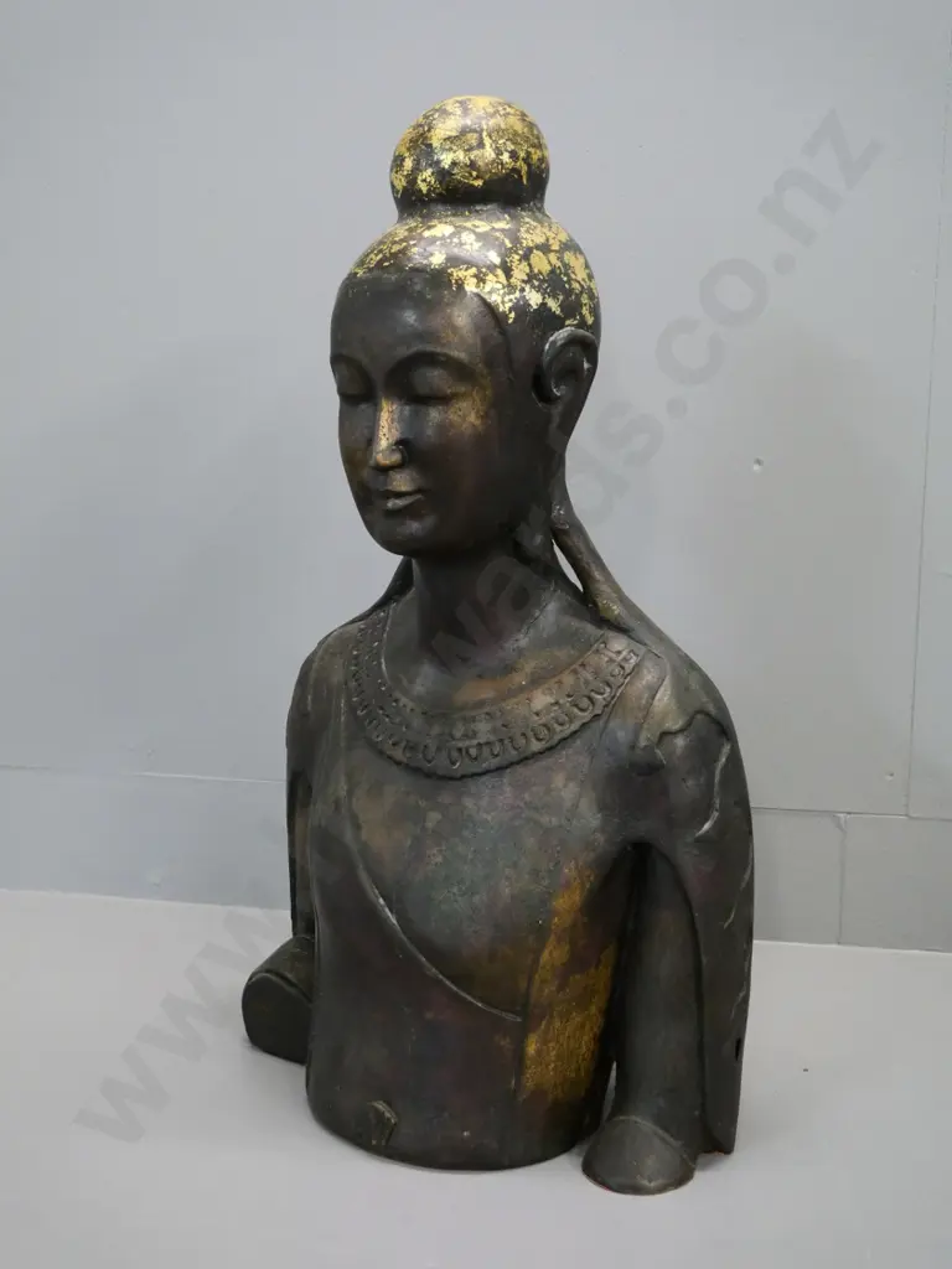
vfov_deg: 46.8
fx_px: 1467
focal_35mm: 40
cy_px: 634
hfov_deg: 36.0
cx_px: 476
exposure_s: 1/80
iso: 3200
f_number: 5
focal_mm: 20
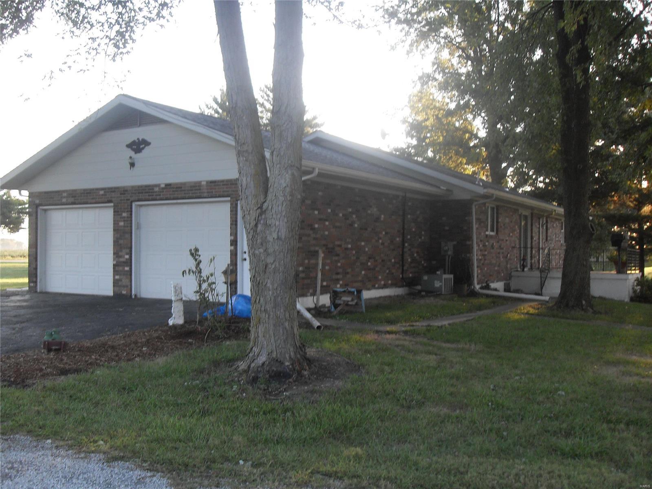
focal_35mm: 37
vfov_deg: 38.7
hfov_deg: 50.1
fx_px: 697
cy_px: 244
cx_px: 326
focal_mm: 6.3
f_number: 2.8
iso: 100
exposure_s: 1/90
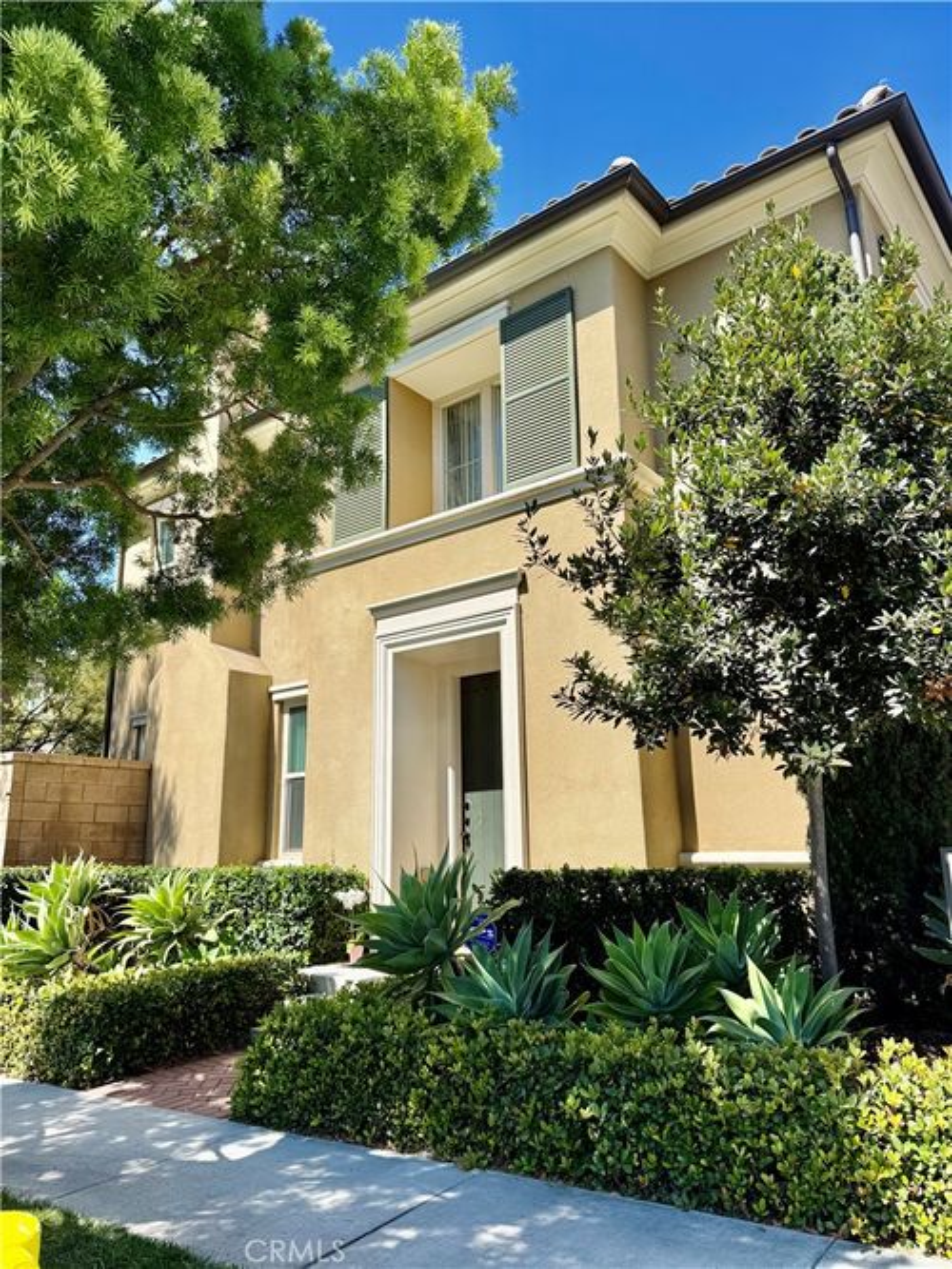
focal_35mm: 24
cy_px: 634
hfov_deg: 56.8
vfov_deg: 71.6
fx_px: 880
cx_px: 476
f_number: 1.78
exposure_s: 1/2907
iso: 80
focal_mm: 6.76
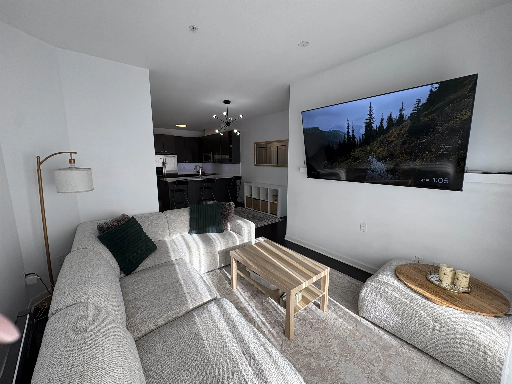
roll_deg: +1.0
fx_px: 207
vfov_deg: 85.7
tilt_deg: -9.1
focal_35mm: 14
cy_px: 192
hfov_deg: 102.1
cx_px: 256
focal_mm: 2.22
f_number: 2.2
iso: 64
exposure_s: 1/149
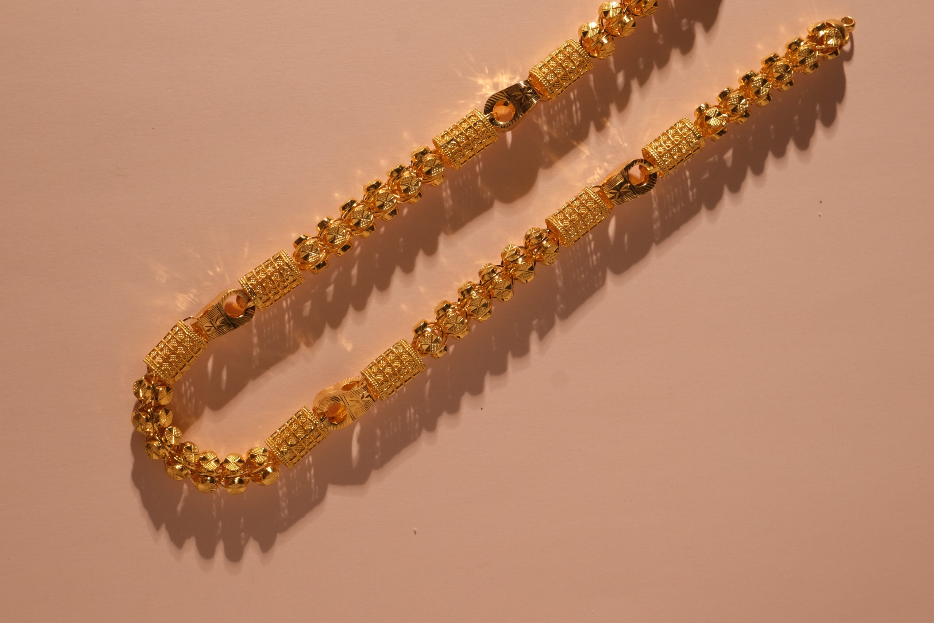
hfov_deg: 26.6
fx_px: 1972
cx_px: 467
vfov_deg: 17.9
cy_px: 312
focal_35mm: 76
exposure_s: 1/100
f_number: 8
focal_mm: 50.5
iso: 200
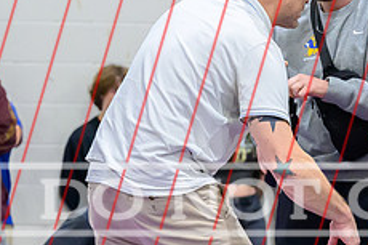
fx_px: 2952
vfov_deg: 4.7
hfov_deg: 7.1
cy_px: 219
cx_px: 243
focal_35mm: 289
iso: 8000
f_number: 2.8
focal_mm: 79
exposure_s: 1/800
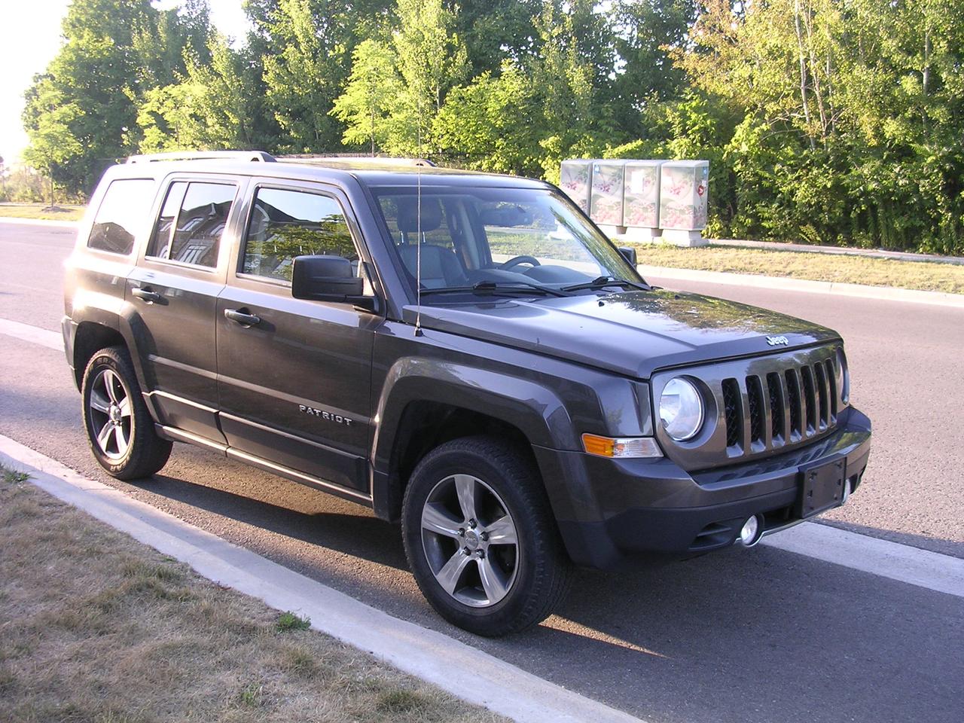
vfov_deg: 37.7
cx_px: 482
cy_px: 362
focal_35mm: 38
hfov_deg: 49.0
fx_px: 1058
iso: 100
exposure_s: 1/85.7
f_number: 2.8
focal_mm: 5.8
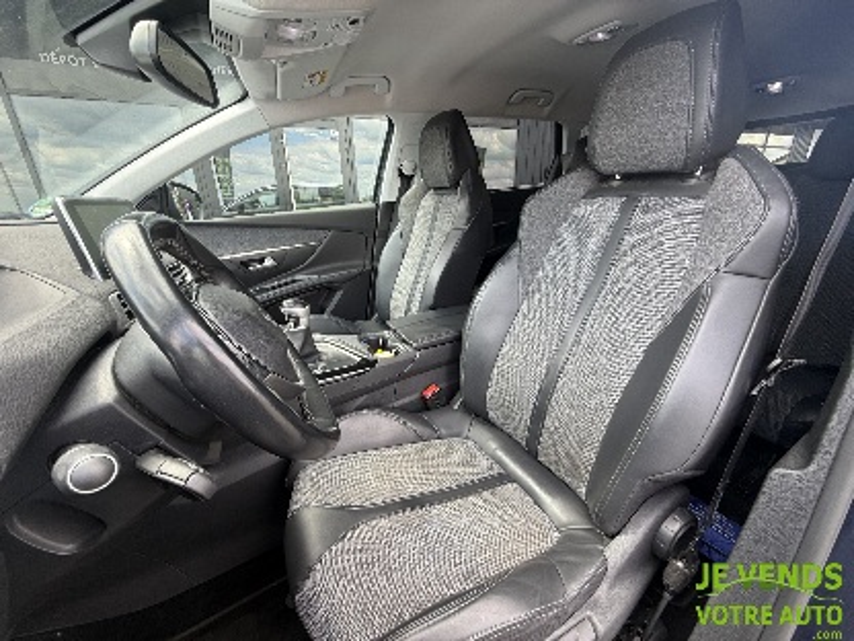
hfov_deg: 102.1
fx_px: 345
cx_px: 427
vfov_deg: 85.7
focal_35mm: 14
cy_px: 320
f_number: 2.2
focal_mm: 2.22
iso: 64
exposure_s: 1/99
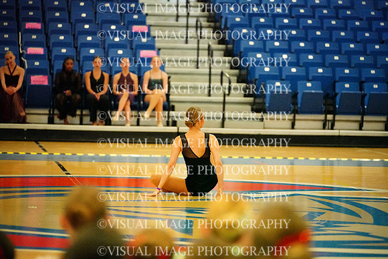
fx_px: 1617
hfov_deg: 13.7
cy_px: 130
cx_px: 194
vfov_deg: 9.2
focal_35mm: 150
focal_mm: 150
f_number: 2.8
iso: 25600
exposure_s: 1/1600
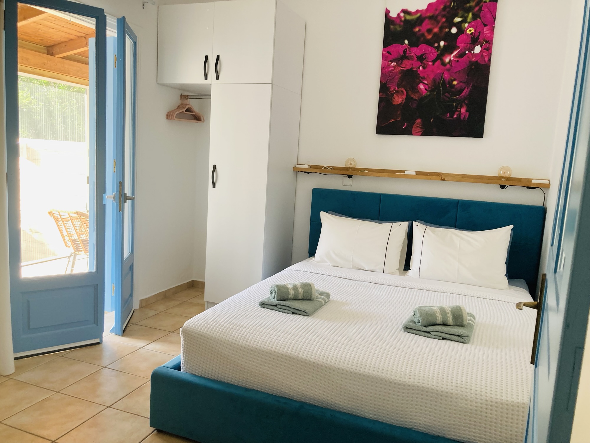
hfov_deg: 63.4
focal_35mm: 28
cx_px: 295
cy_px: 222
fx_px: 477
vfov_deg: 49.7
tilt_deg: -7.6
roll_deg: -4.0
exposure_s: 1/77
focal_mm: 3.99
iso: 80
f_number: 1.8
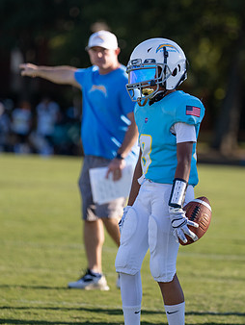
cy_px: 151
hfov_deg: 4.0
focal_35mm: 373
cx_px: 158
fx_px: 3516
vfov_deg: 5.3
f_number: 2.8
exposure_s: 1/2000
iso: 100
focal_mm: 182
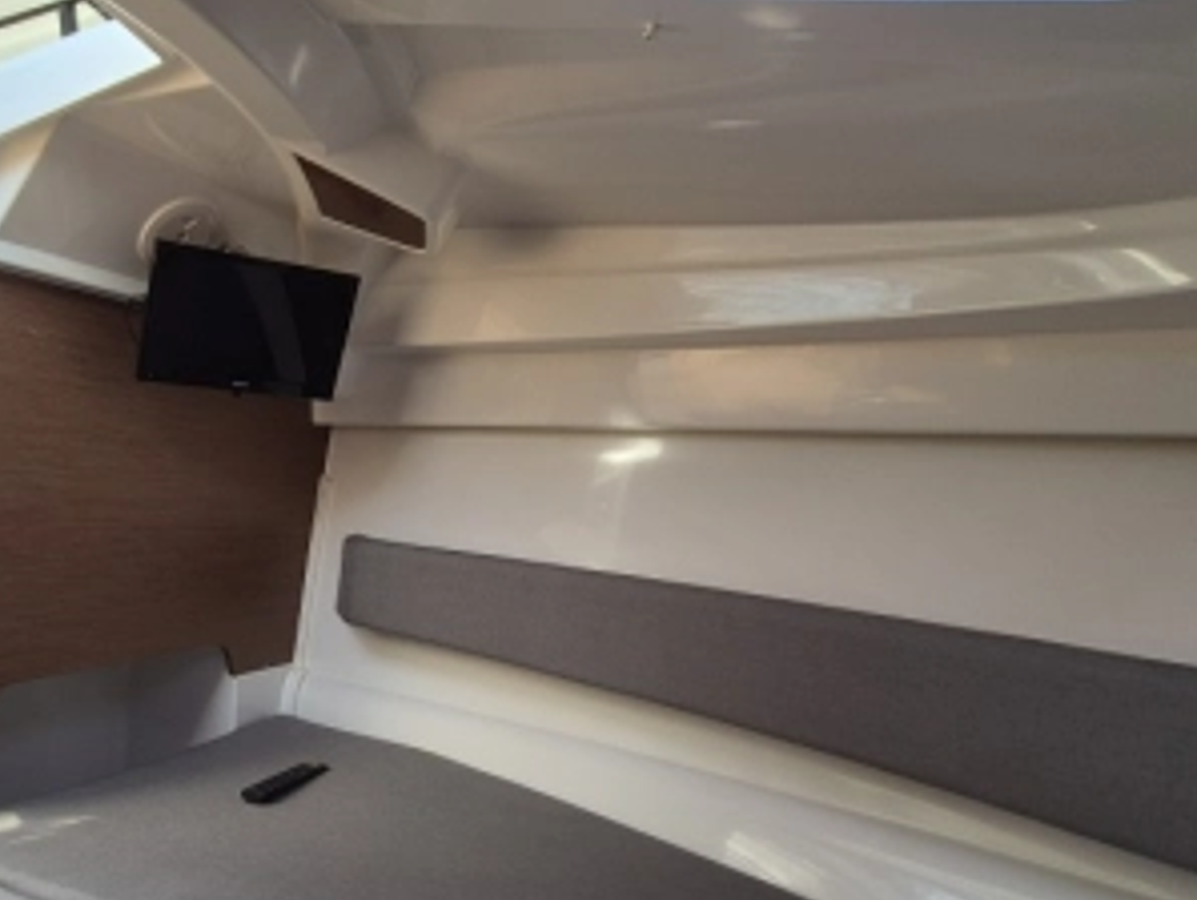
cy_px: 552
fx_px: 831
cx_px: 349
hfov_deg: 68.4
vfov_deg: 56.3
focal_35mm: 24
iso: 50
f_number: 2.2
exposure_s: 1/181
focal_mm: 2.2
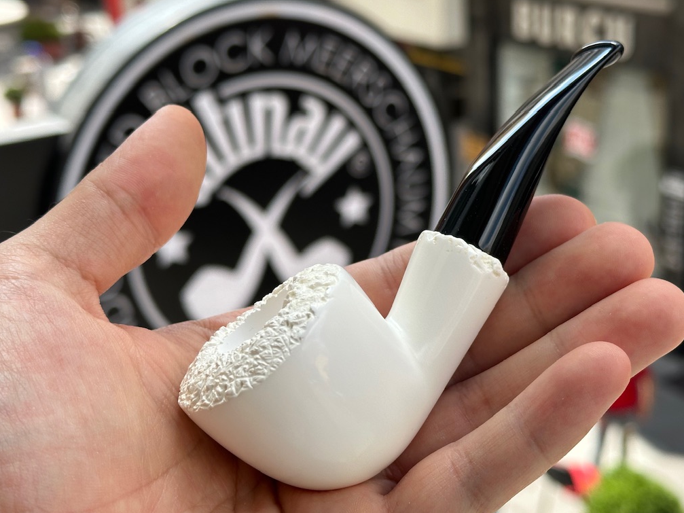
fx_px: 1205
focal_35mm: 61
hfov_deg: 31.7
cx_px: 379
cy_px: 248
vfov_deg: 24.0
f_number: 1.78
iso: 64
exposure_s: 1/1242
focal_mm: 6.86
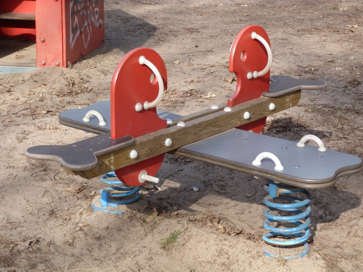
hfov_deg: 26.0
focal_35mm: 75
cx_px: 182
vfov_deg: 19.6
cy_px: 136
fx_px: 786
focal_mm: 13.5
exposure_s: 1/160
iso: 80
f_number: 4
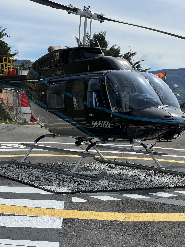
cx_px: 92
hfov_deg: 19.1
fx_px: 549
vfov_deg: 25.3
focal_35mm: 77
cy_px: 124
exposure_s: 1/1167
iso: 32
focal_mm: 9
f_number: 2.8
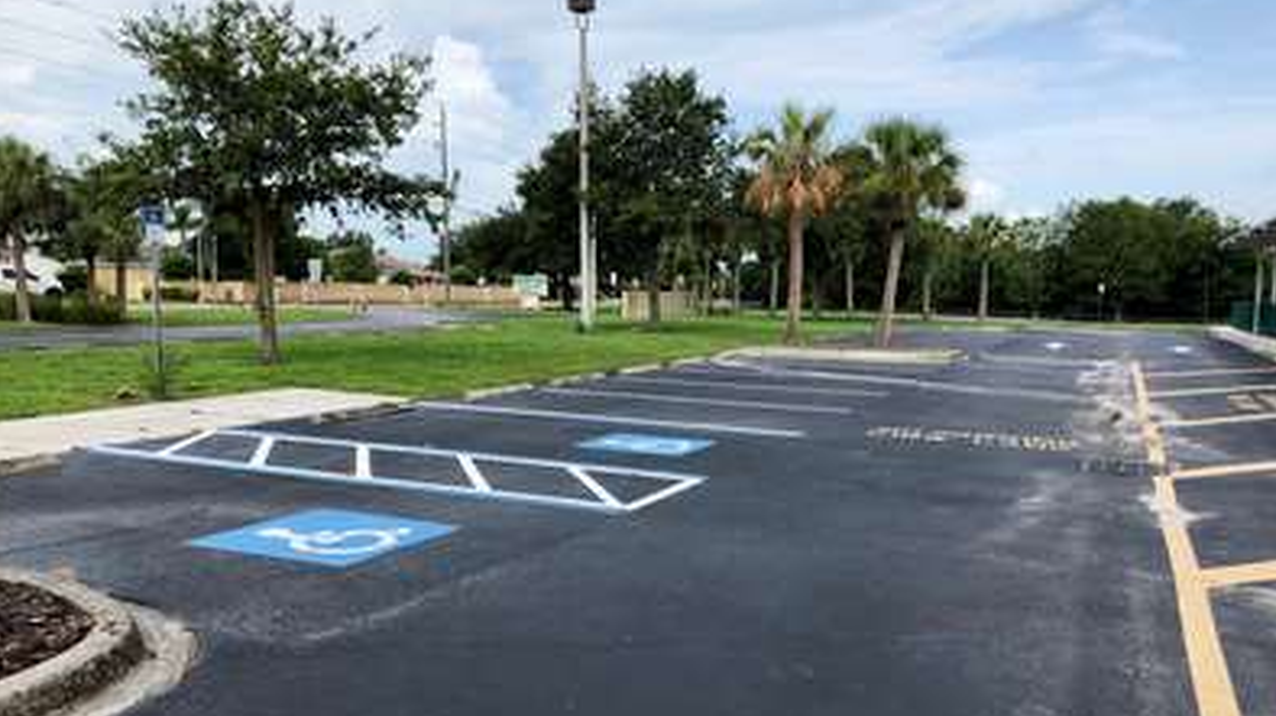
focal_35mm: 31
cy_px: 392
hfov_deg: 62.7
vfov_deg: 37.7
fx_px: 1048
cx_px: 632
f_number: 1.8
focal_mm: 4
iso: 20
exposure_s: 1/1333
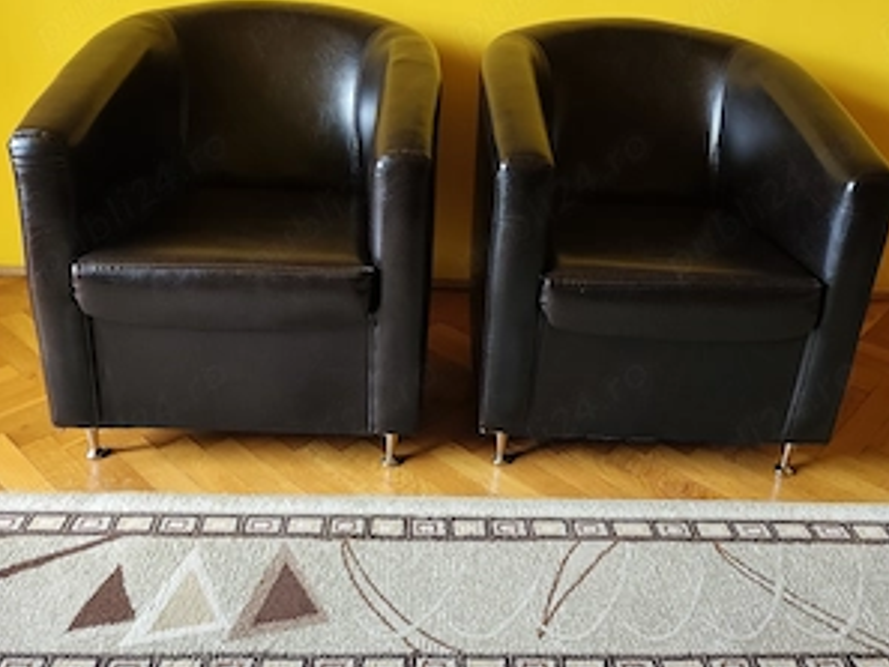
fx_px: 796
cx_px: 446
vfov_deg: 45.1
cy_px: 254
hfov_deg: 58.3
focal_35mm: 31
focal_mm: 6.19
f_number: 1.65
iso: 1000
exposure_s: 1/26.4
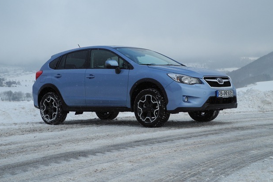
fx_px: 500
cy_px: 88
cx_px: 138
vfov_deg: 20.6
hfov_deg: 30.5
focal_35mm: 66
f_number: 3.5
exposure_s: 1/750
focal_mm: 13
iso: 100
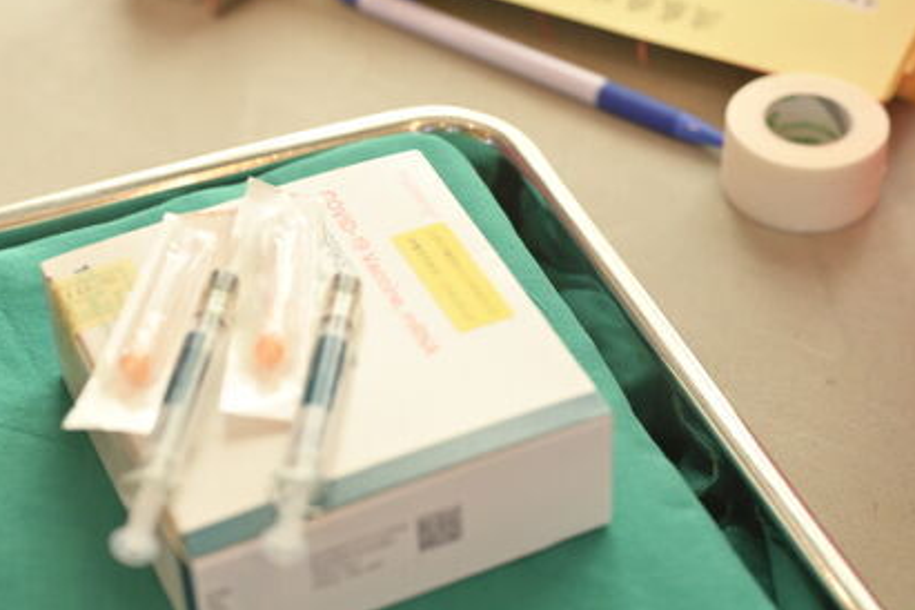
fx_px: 2338
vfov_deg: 14.9
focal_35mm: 92
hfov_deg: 22.1
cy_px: 345
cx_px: 372
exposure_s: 1/160
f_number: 4
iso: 1000
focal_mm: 63
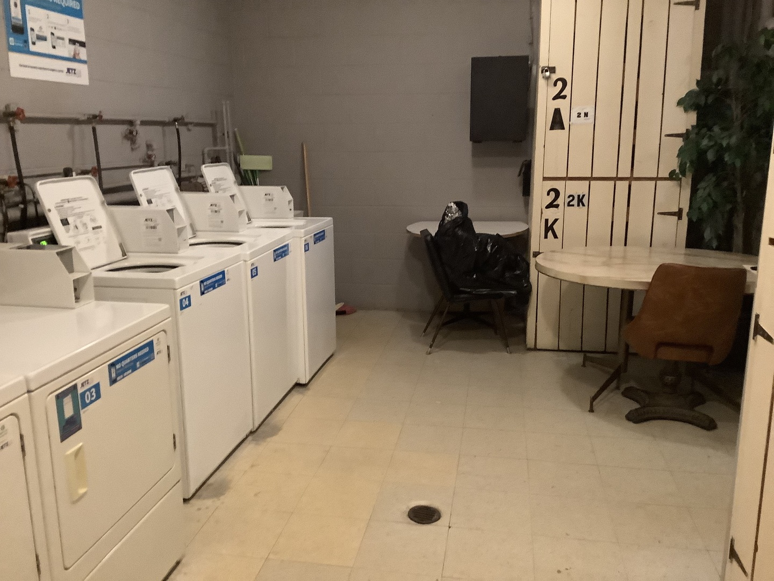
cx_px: 387
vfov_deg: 45.4
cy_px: 290
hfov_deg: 58.4
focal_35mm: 31
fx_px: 693
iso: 640
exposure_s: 1/20
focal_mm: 3.3
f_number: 2.4
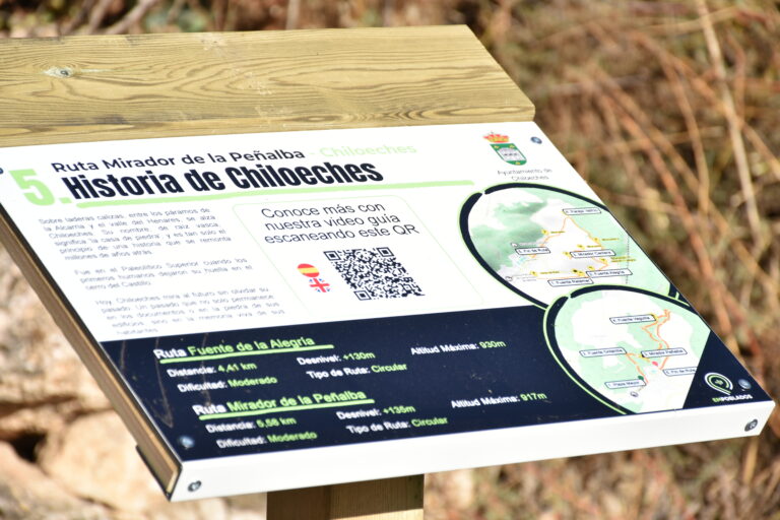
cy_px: 260
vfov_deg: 7.0
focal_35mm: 195
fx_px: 4225
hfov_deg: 10.5
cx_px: 390
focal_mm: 130
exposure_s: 1/400
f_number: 6.3
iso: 125
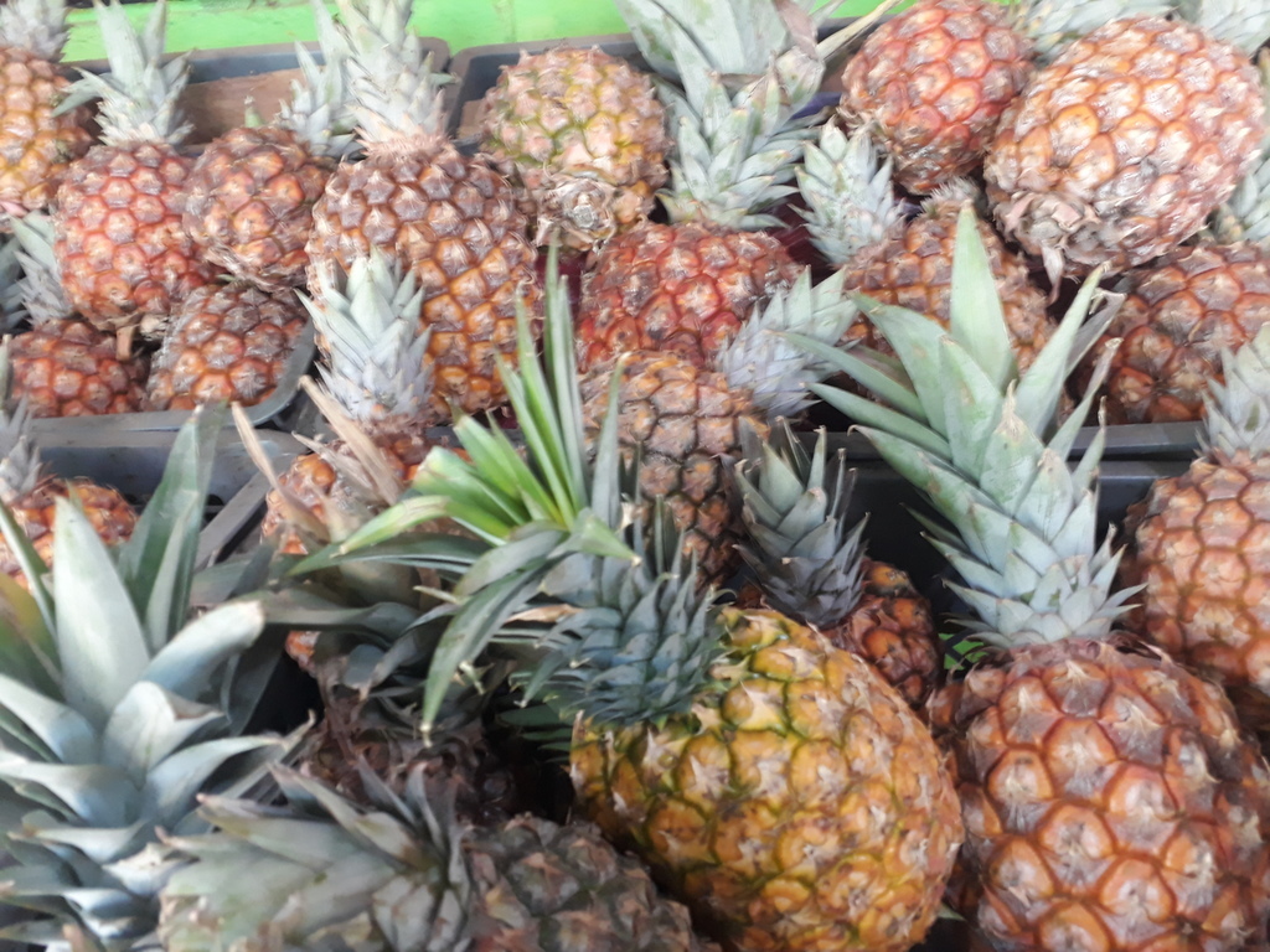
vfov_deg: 51.4
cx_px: 635
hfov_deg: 65.3
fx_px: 991
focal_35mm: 27
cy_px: 476
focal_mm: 3.6
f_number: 1.9
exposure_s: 1/15
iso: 200
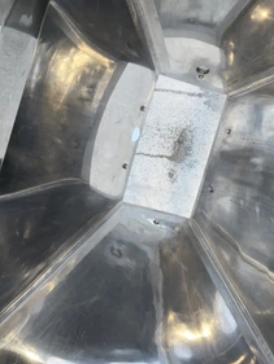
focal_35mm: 37
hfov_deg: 38.4
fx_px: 390
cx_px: 174
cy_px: 135
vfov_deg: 49.6
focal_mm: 5.1
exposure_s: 1/51
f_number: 1.6
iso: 50
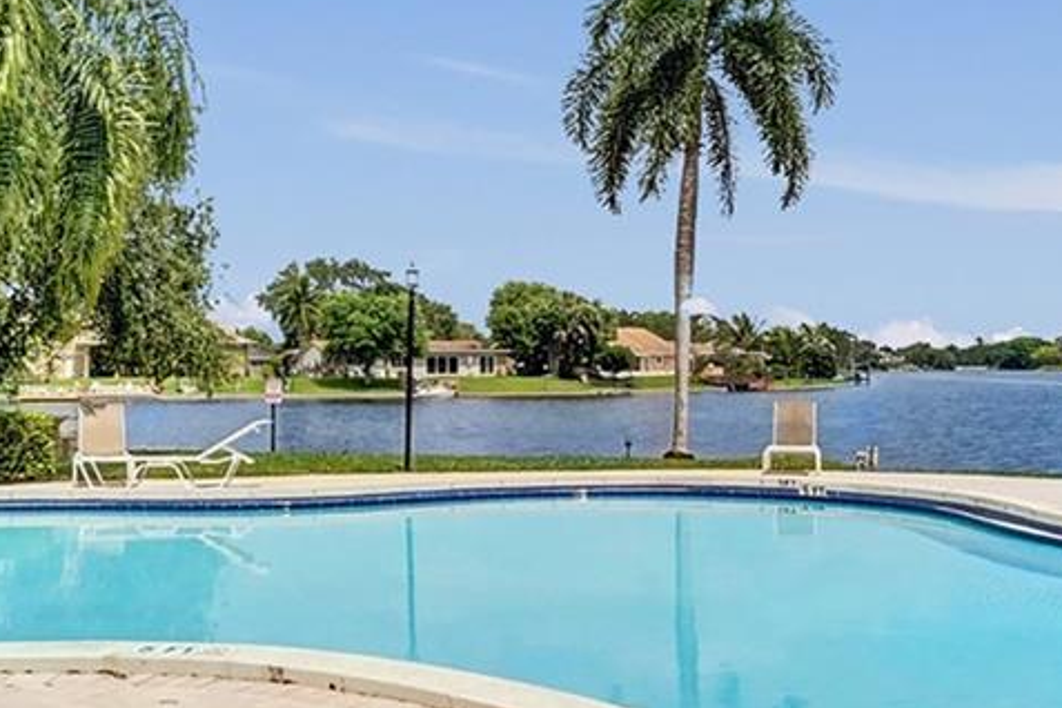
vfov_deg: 28.6
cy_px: 367
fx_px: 1386
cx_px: 559
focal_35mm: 47
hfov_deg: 41.9
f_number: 22
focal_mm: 14
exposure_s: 1/640
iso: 1250
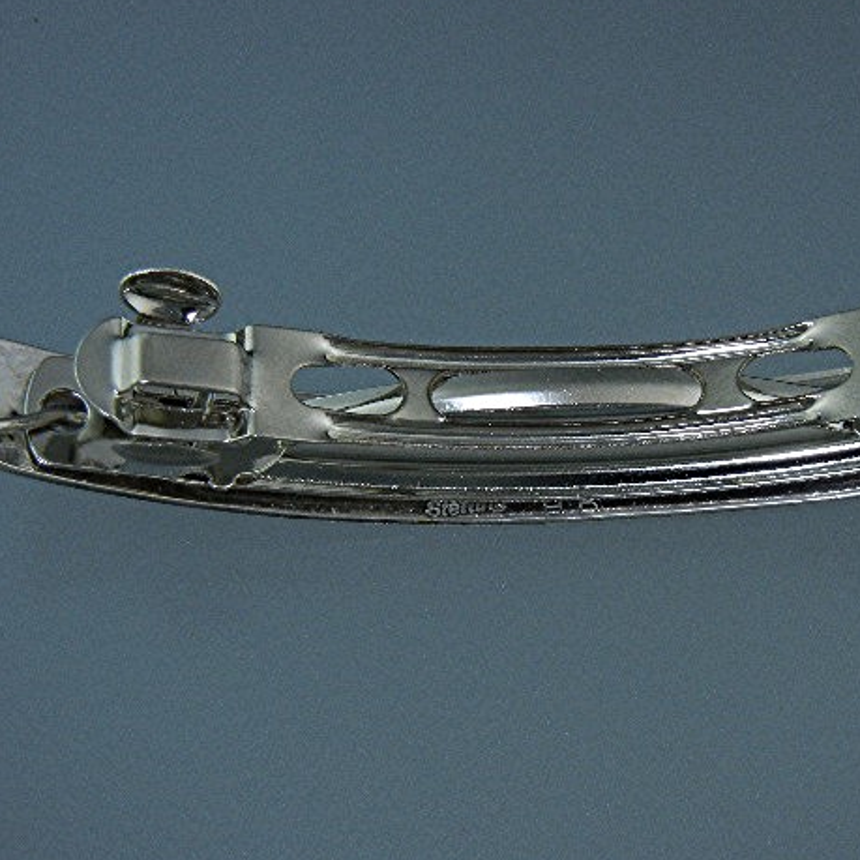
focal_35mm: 95
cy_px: 429
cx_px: 568
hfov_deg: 18.2
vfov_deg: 18.3
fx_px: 2670
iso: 200
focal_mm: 13.9
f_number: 4.3
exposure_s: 1/30
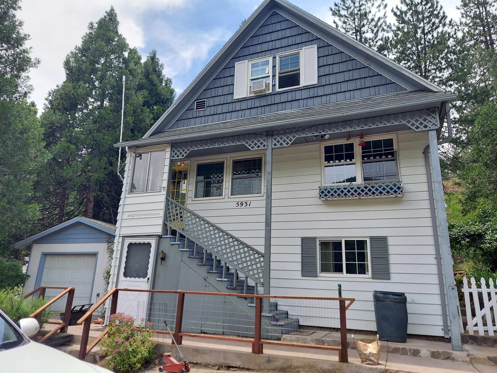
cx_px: 248
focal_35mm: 24
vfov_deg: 56.8
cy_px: 186
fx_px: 345
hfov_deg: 71.6
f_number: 1.8
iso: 50
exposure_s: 1/678
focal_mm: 5.23
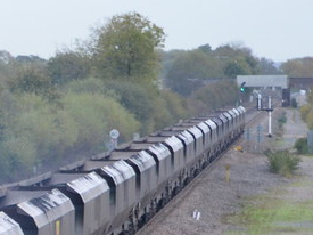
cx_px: -371
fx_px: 3328
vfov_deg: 4.0
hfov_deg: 5.3
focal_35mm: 368
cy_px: 407
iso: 900
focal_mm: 55
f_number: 4.5
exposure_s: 1/500
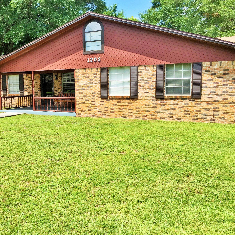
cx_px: 80
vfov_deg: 47.2
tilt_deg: -6.3
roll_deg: -0.3
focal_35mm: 35
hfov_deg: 46.5
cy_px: 118
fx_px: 269
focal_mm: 4.15
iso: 32
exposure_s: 1/942
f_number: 2.2
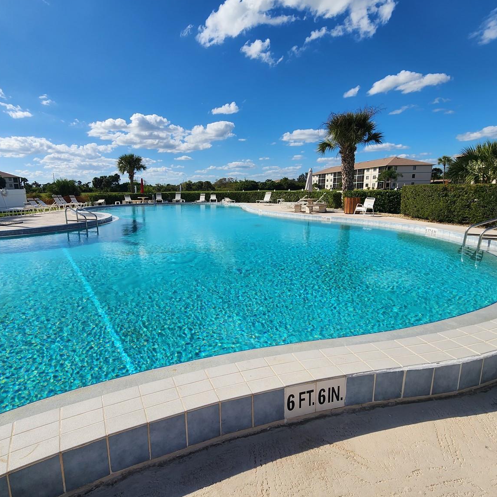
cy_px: 239
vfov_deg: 87.4
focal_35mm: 16
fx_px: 260
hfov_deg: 86.9
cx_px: 215
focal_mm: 2.2
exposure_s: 1/3409
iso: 50
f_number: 2.2
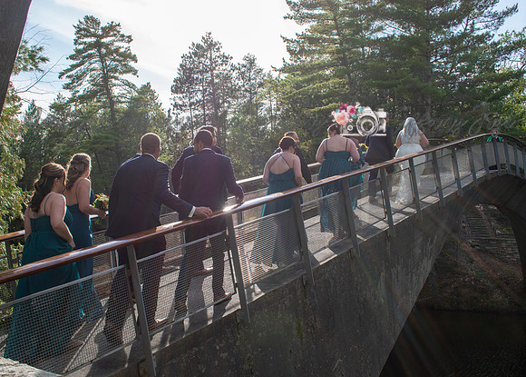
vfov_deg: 38.3
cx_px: 244
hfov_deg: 51.8
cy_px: 188
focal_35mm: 36
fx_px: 542
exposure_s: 1/320
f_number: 9
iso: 200
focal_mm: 23
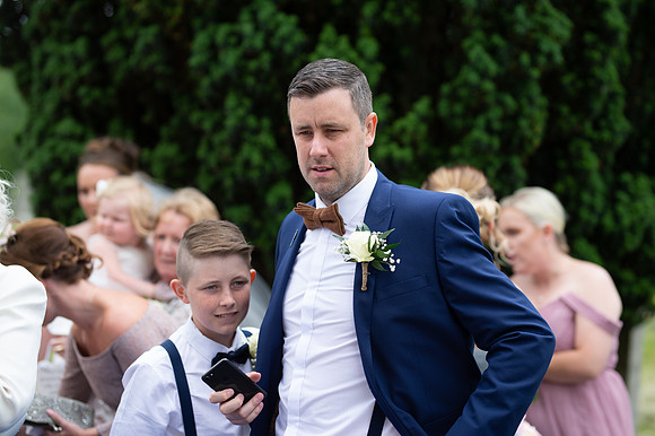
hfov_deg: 23.9
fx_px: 1546
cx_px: 328
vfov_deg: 16.1
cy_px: 218
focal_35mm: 85
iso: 100
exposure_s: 1/800
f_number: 2.2
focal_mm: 85
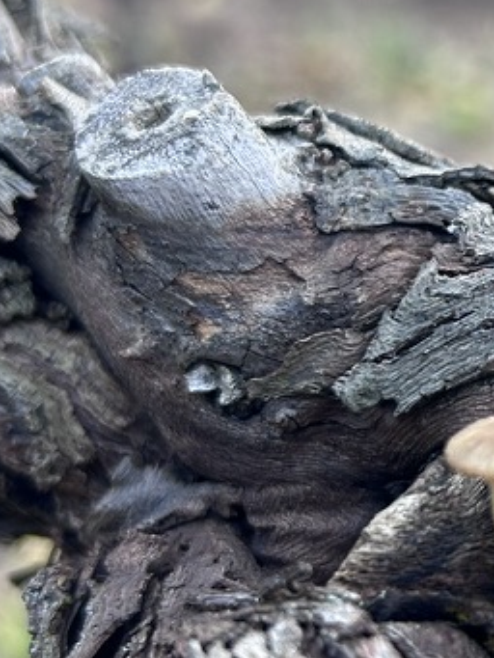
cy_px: 268
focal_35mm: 78
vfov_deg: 25.0
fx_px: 1483
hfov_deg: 17.7
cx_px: 635
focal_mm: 5.7
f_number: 1.5
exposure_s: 1/142
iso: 64
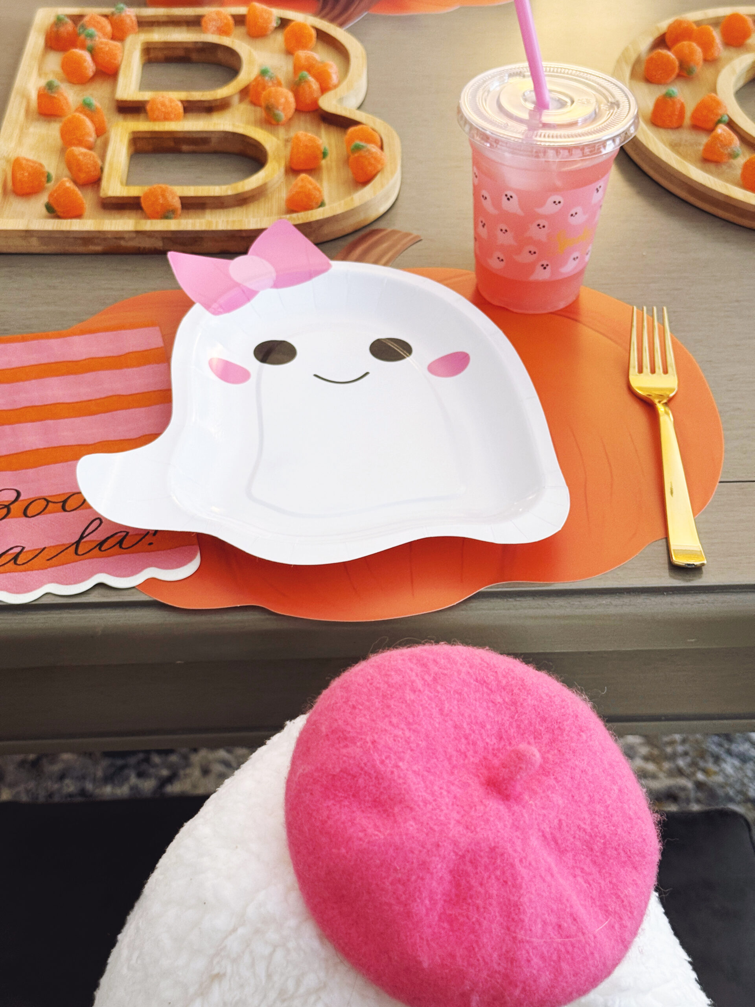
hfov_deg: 30.3
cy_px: 504
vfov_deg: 39.7
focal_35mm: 48
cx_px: 378
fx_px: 1396
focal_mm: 6.76
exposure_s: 1/60
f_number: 1.78
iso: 125
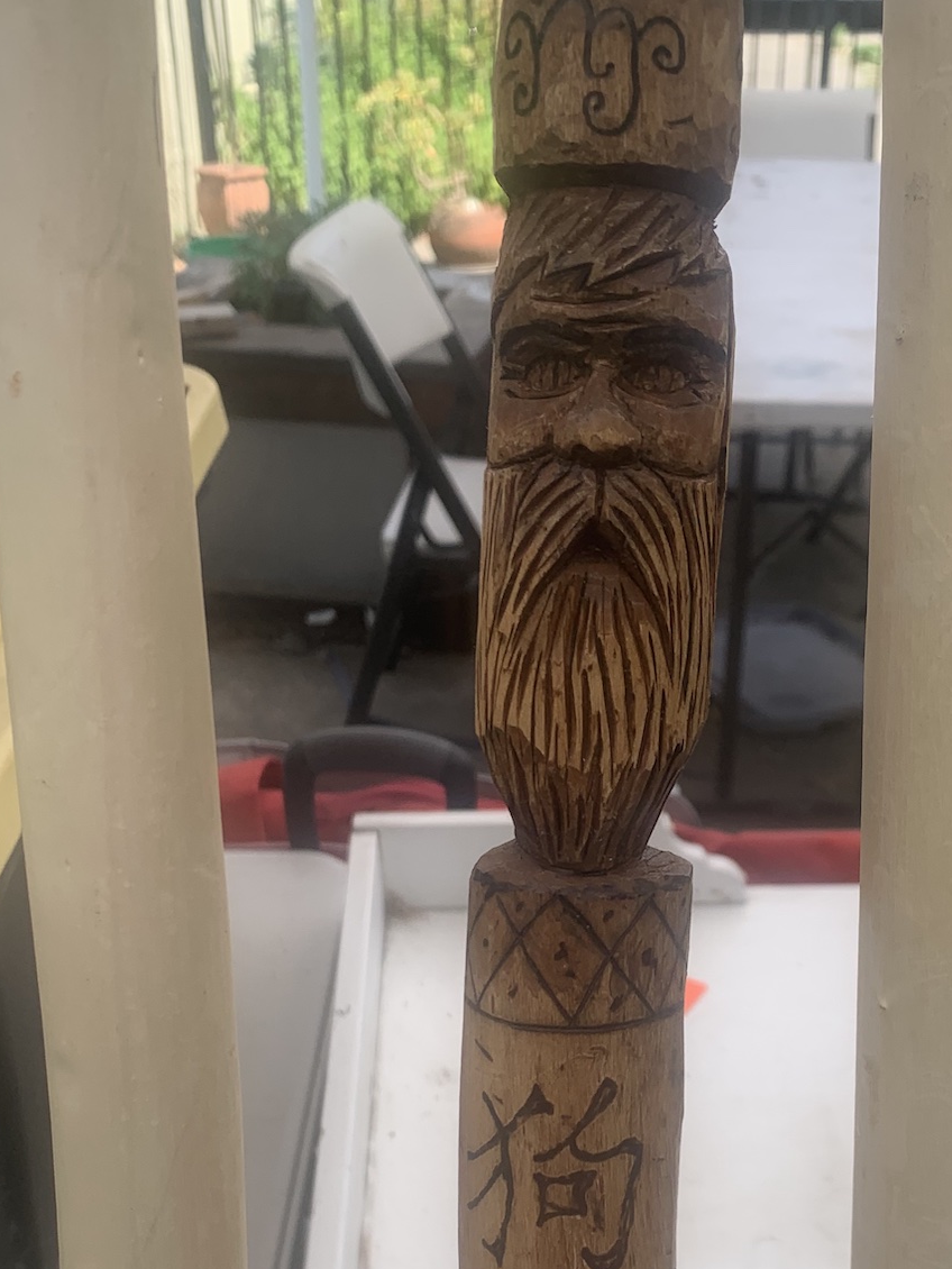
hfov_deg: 31.4
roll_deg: -0.9
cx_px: 596
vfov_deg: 40.2
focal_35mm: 46
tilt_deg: -32.0
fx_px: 1686
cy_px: 934
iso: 25
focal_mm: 4.25
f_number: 1.8
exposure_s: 1/564
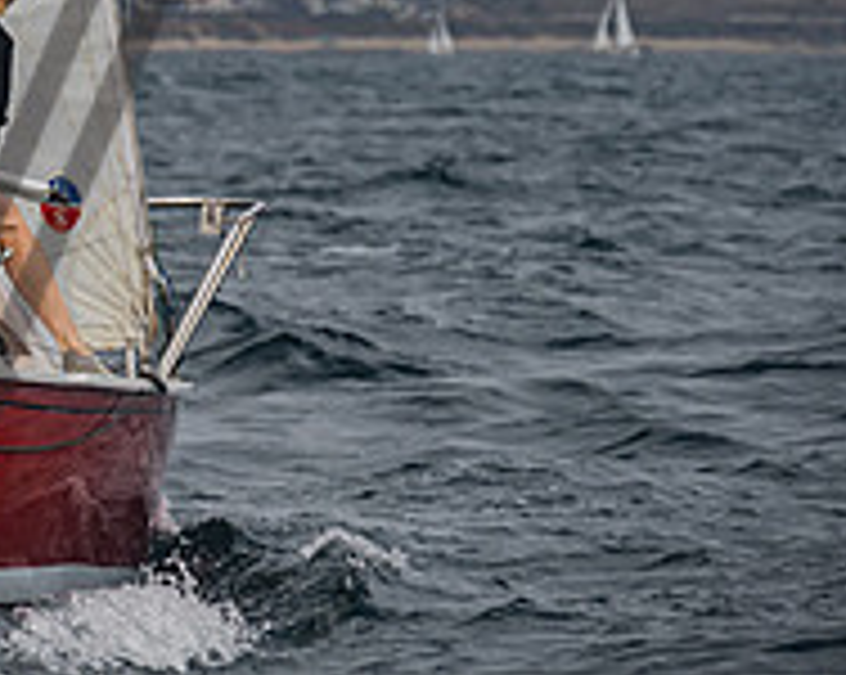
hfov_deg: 3.9
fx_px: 12431
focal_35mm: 497
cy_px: -208
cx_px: -398
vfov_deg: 3.1
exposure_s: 1/640
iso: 160
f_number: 6.3
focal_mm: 155
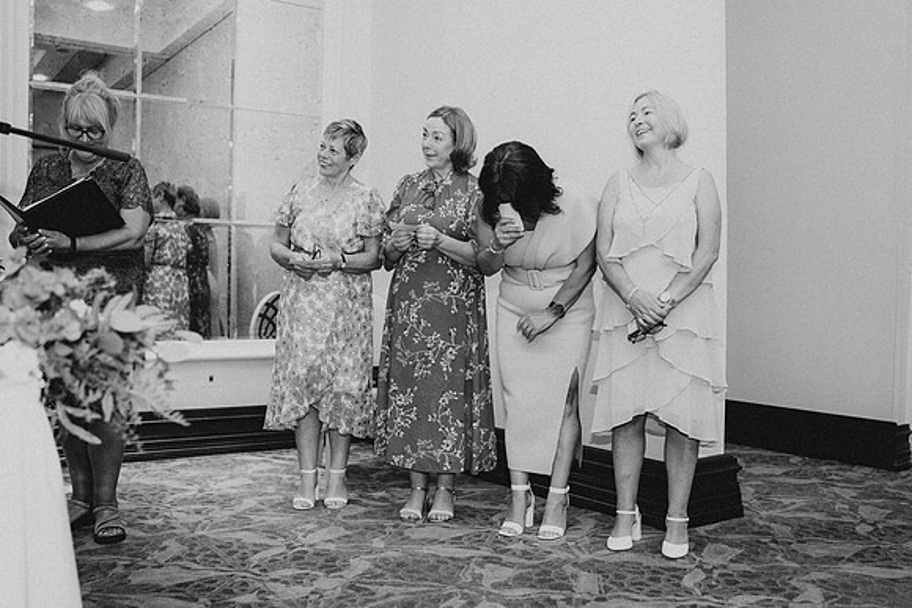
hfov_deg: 54.4
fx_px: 887
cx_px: 456
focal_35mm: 35
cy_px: 304
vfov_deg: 37.9
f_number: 2.2
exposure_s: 1/200
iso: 1000
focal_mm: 35
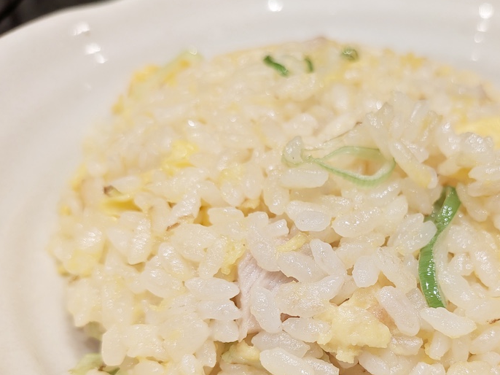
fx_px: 505
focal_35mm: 35
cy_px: 267
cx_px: 339
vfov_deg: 39.9
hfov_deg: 51.5
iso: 79
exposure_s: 1/120
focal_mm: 4.53
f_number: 1.7
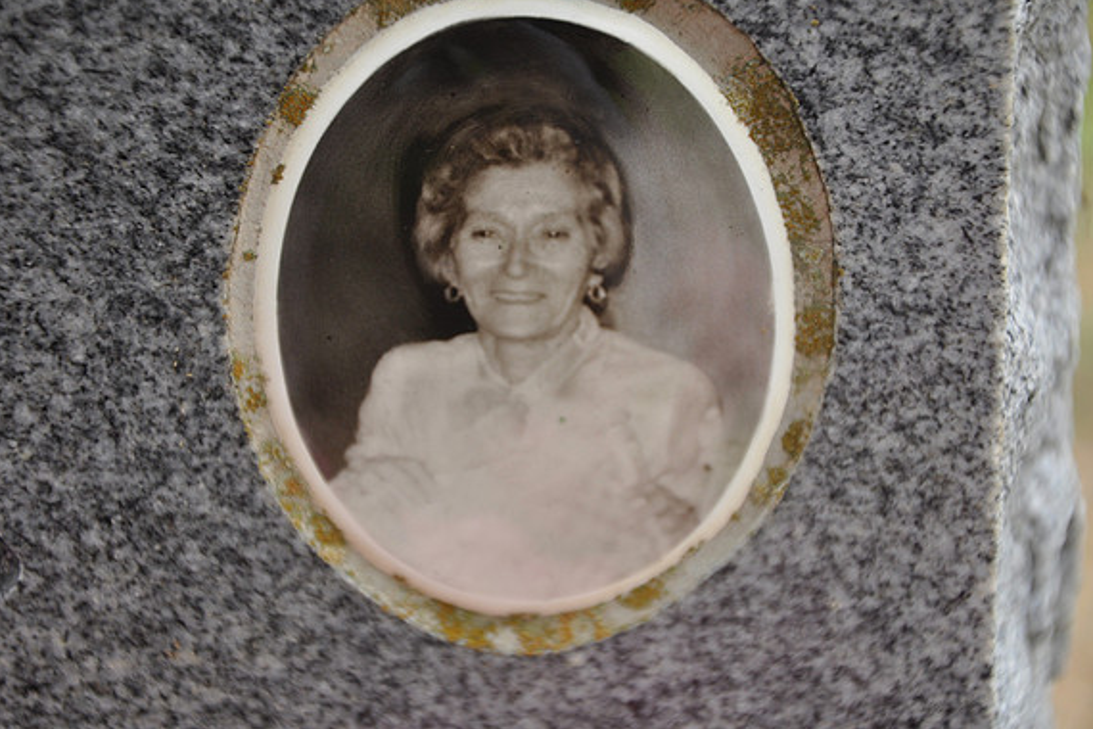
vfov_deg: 10.6
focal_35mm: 130
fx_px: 3932
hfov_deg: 15.8
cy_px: 362
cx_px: 548
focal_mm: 85
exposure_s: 1/60
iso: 500
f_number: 5.6
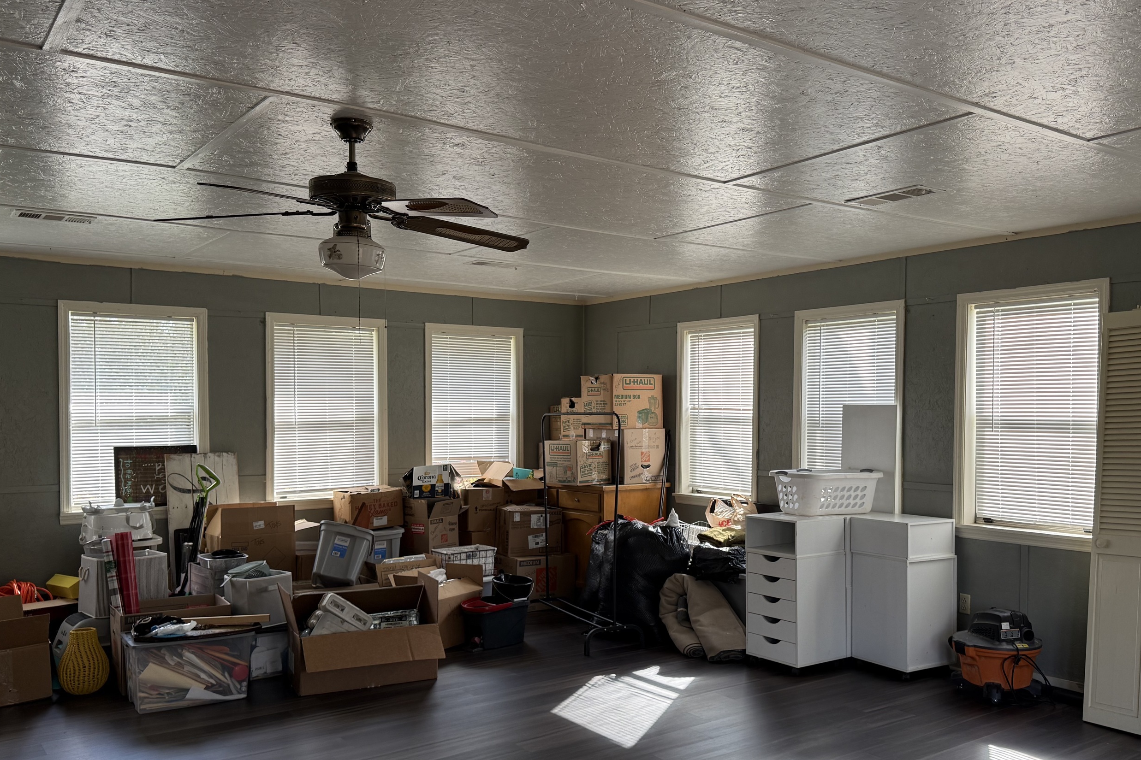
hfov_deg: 60.1
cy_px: 435
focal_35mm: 31
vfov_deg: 42.2
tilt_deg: -0.1
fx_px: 982
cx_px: 643
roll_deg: -0.4
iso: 100
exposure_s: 1/241
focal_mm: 6.76
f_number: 1.78
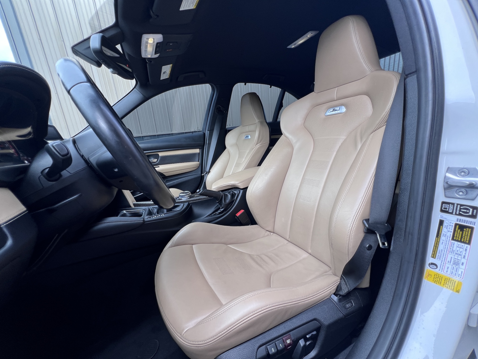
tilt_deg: -15.1
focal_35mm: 13
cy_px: 180
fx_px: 180
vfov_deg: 89.9
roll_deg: +6.5
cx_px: 239
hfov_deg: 106.2
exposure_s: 1/99
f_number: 1.8
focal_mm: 1.57
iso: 40
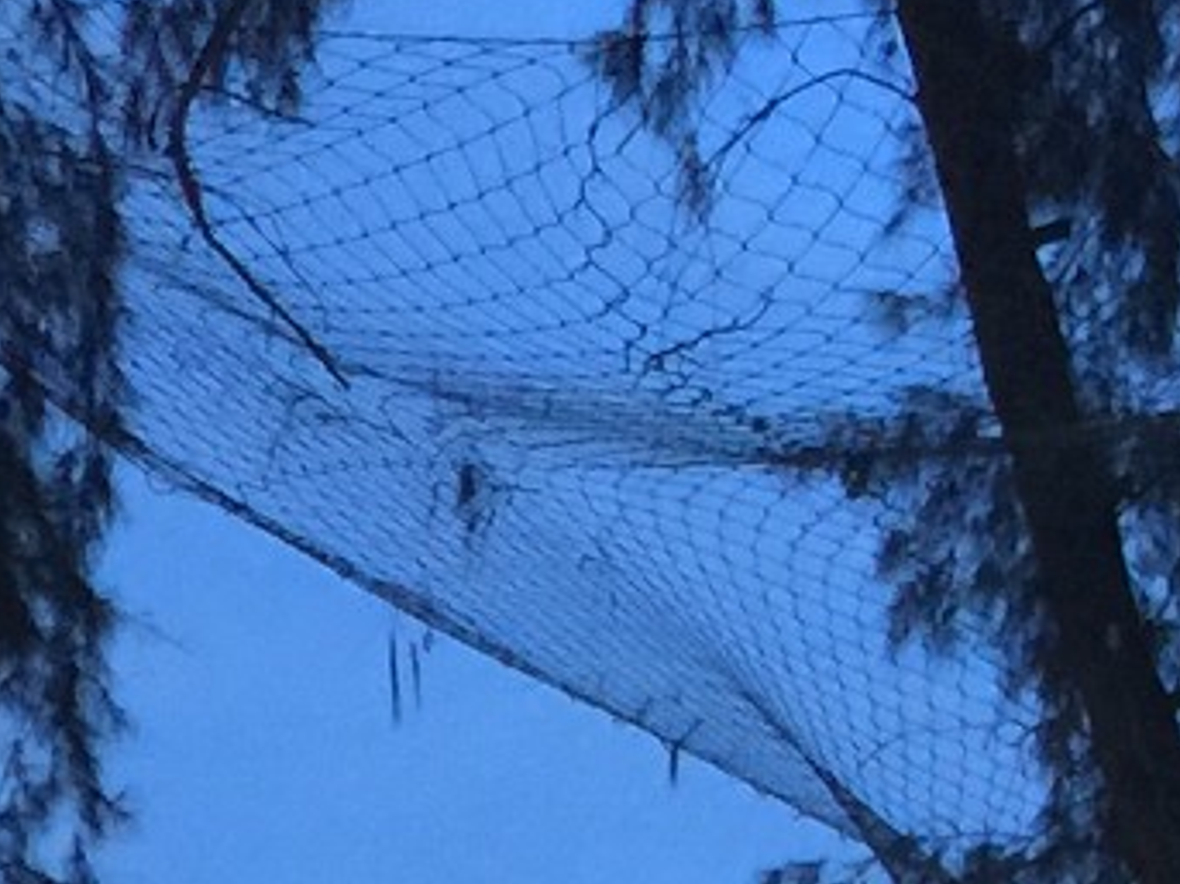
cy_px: 2318
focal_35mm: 173
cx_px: 1476
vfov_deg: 7.8
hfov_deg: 11.2
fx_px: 5895
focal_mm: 4.15
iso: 64
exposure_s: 1/4
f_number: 2.2
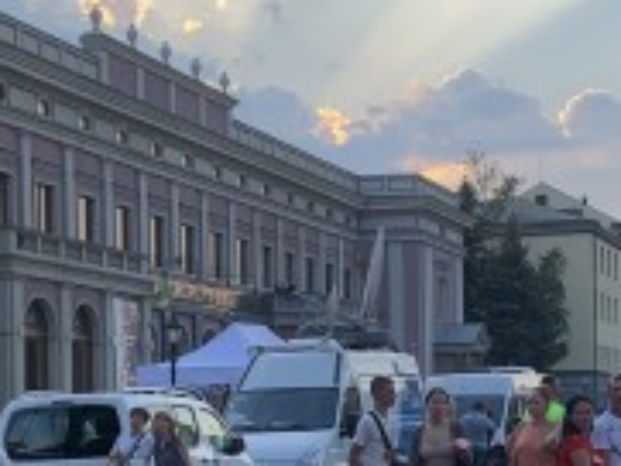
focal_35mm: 102
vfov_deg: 14.4
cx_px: 415
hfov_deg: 19.2
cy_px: 420
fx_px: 1831
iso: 25
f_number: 1.8
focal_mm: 4.25
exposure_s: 1/673
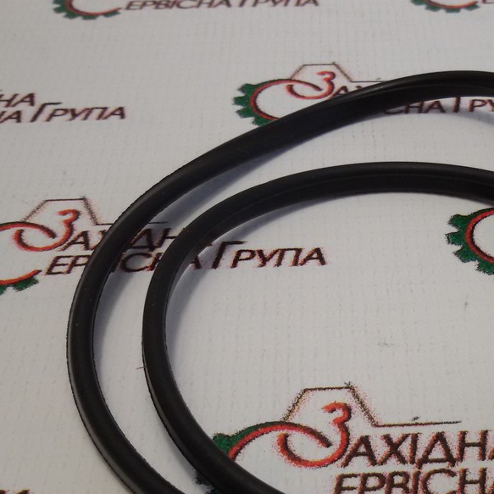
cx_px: 386
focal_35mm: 47
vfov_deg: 35.8
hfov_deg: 35.1
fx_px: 759
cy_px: 314
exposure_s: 1/100
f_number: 2.4
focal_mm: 2.93
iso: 50
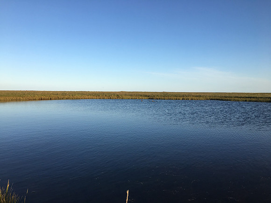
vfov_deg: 48.2
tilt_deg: -3.3
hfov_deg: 61.7
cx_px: 136
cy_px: 102
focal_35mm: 29
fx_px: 227
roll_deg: -0.8
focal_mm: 4.15
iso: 25
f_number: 2.2
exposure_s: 1/1166
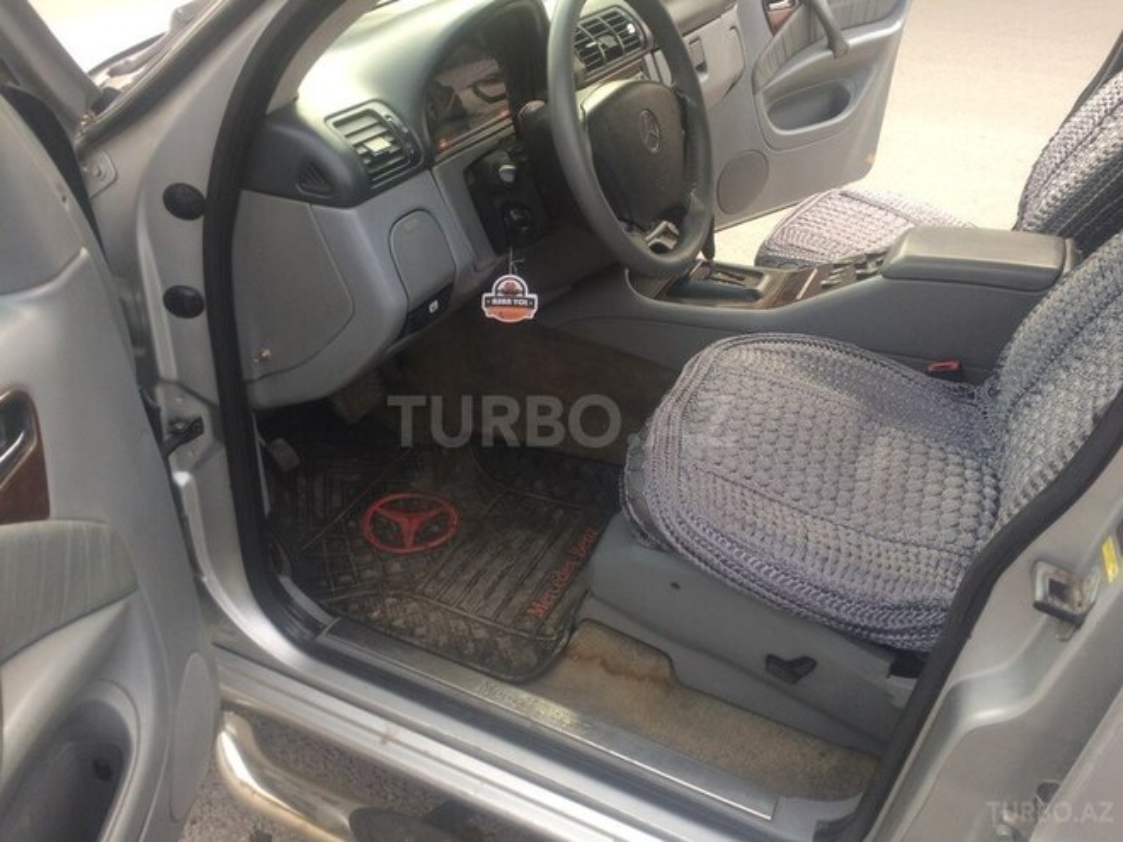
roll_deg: -1.2
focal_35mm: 29
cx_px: 562
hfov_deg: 61.7
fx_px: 941
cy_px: 421
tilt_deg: -35.0
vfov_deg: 48.2
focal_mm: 4.15
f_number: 2.2
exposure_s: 1/100
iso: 50
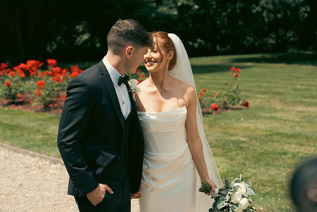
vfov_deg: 19.5
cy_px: 106
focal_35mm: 70
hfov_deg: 28.8
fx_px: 617
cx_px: 158
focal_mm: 70
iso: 250
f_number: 3.5
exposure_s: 1/2000
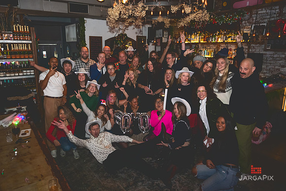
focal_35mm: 26
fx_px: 206
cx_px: 139
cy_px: 93
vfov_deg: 49.6
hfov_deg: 69.4
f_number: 4
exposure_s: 1/125
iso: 3200
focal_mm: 24
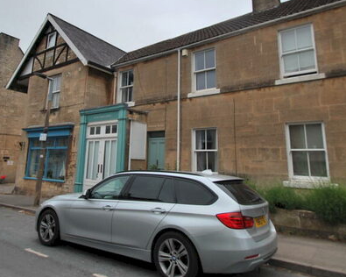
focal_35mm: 25
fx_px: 256
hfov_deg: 67.7
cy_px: 95
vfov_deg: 55.7
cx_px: 145
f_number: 6.3
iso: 100
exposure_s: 1/160
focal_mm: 10
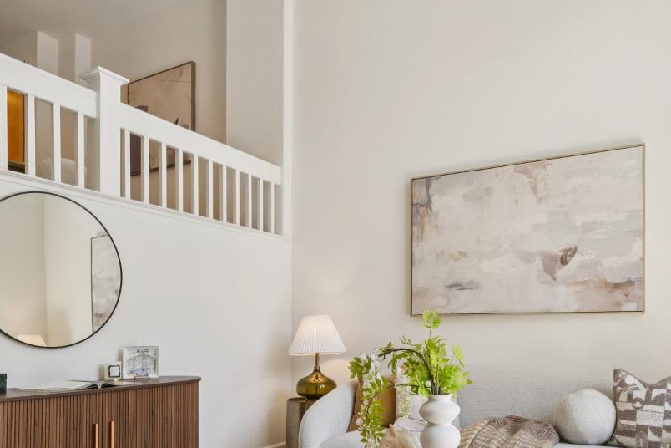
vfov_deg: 44.9
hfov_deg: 65.1
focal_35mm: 28
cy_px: 333
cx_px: 389
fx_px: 522
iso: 100
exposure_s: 1/20
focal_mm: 15
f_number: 8
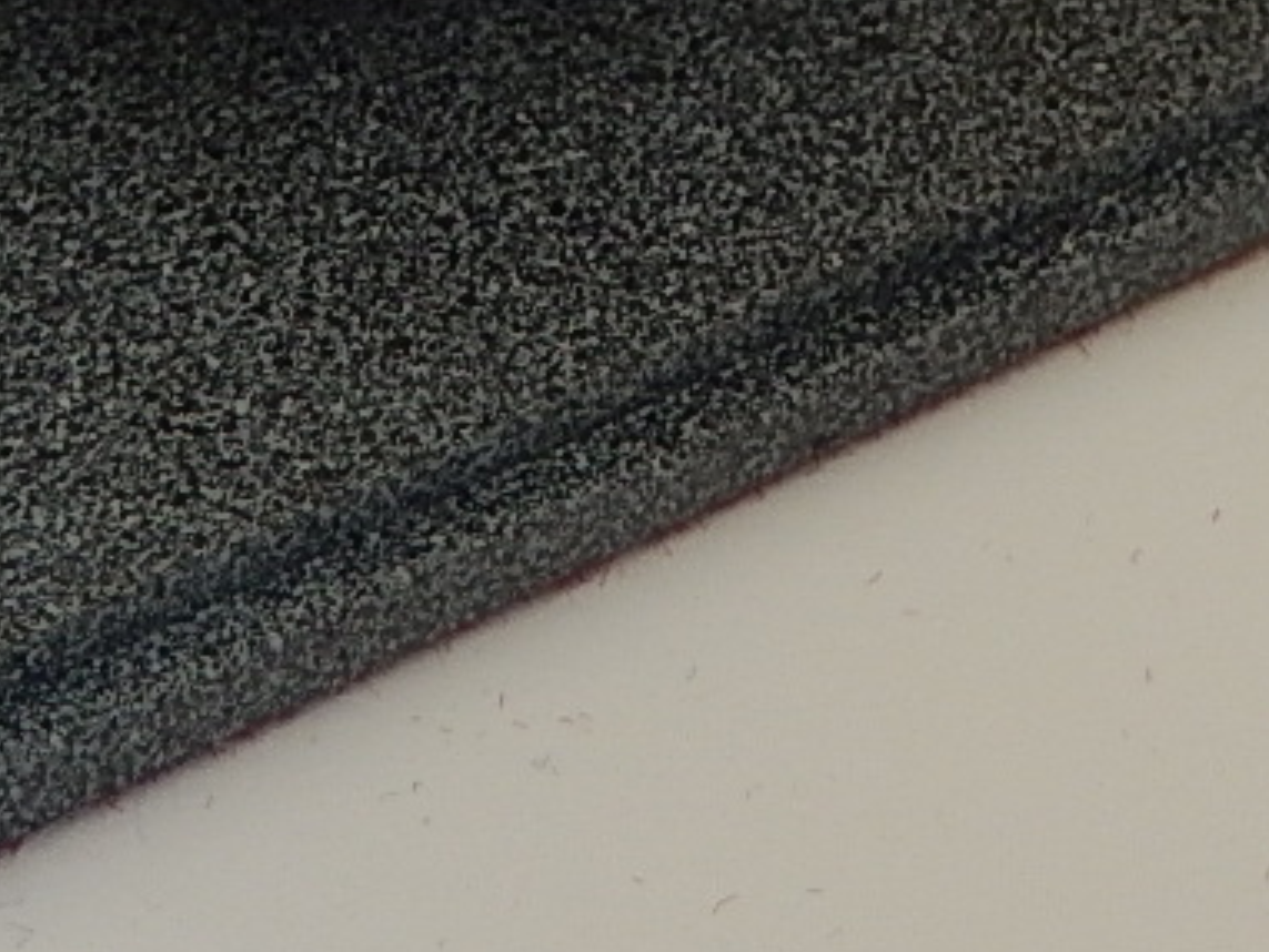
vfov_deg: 9.7
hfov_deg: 13.1
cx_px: 726
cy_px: -283
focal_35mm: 151
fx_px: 5537
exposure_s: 1/40
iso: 125
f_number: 4
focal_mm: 6.5
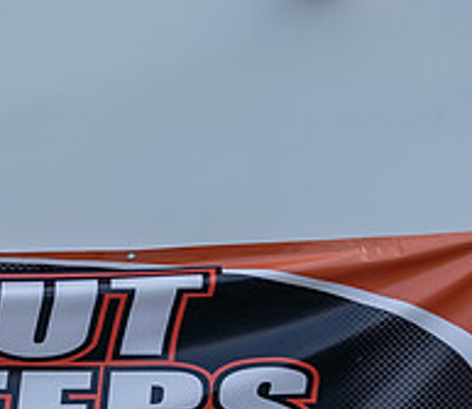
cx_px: -33
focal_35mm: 176
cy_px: 399
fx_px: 2539
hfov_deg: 10.5
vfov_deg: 9.1
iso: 100
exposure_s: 1/1000
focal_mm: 33
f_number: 4.5
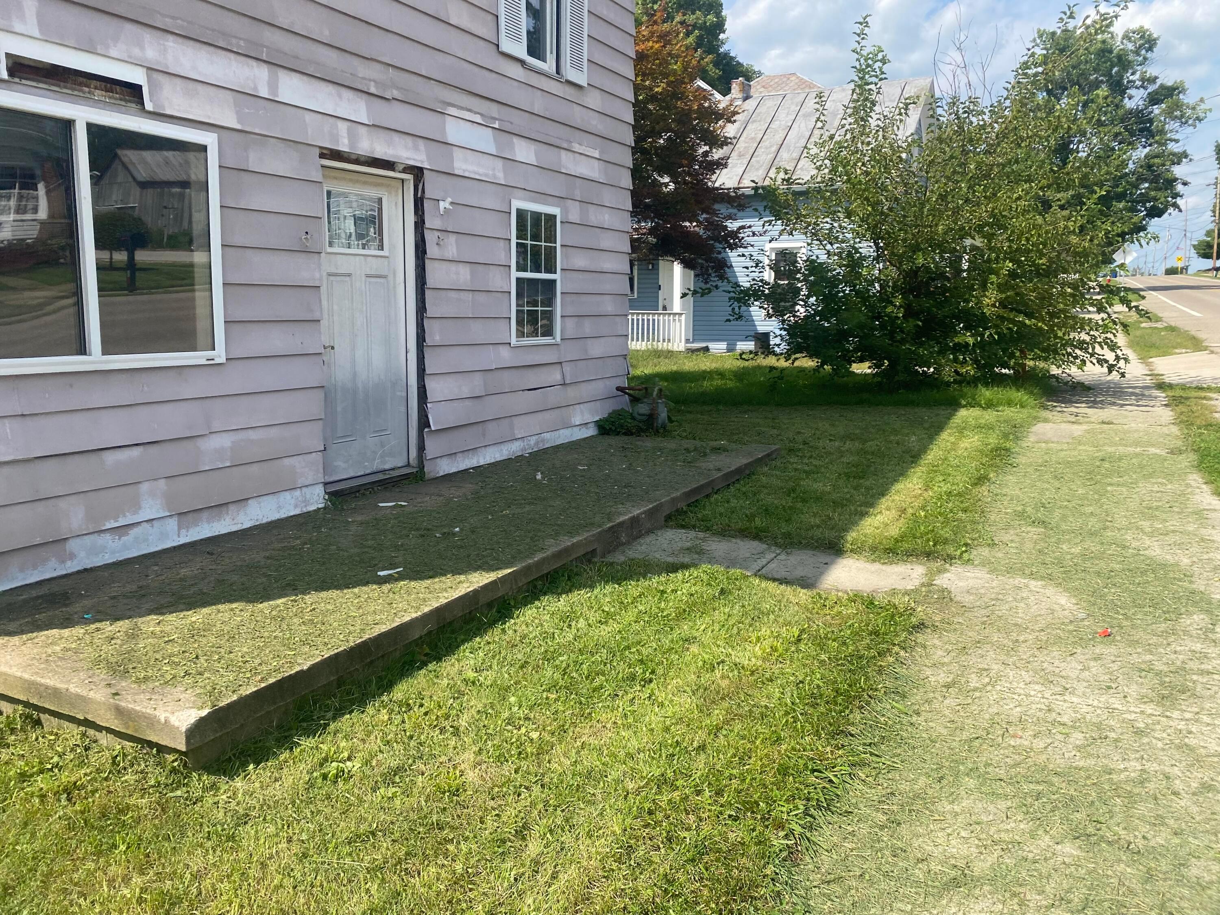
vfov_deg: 53.1
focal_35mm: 26
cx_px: 610
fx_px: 916
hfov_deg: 67.3
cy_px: 458
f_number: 1.8
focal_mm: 4.25
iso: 32
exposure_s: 1/2141
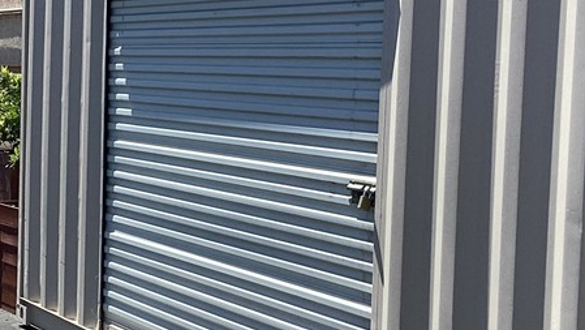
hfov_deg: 27.2
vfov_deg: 15.7
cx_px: 163
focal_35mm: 77
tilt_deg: -4.0
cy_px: 149
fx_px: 1195
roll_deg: +0.2
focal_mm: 3.3
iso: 25
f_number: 2.4
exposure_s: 1/1217
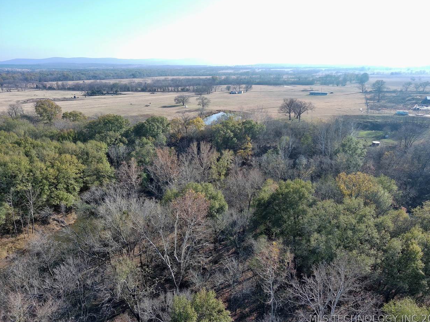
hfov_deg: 71.6
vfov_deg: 56.8
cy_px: 159
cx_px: 224
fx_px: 298
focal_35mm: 24
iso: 105
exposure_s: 1/1742
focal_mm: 6.67
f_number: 1.9
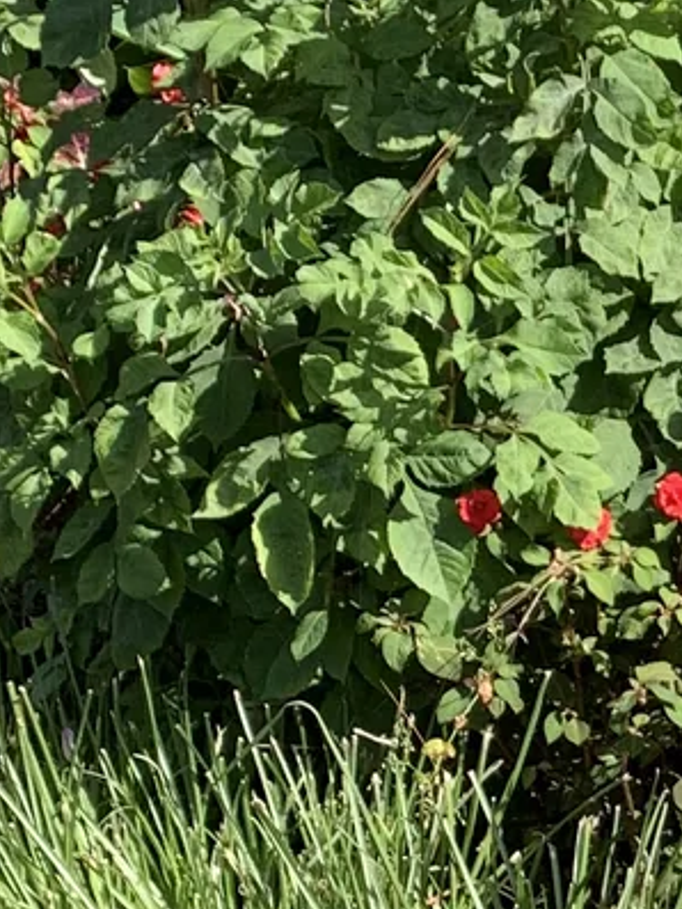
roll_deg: -3.8
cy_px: 746
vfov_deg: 14.6
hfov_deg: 10.0
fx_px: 3518
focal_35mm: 134
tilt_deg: -11.9
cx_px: 1472
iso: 25
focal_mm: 4.25
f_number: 1.8
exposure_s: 1/991
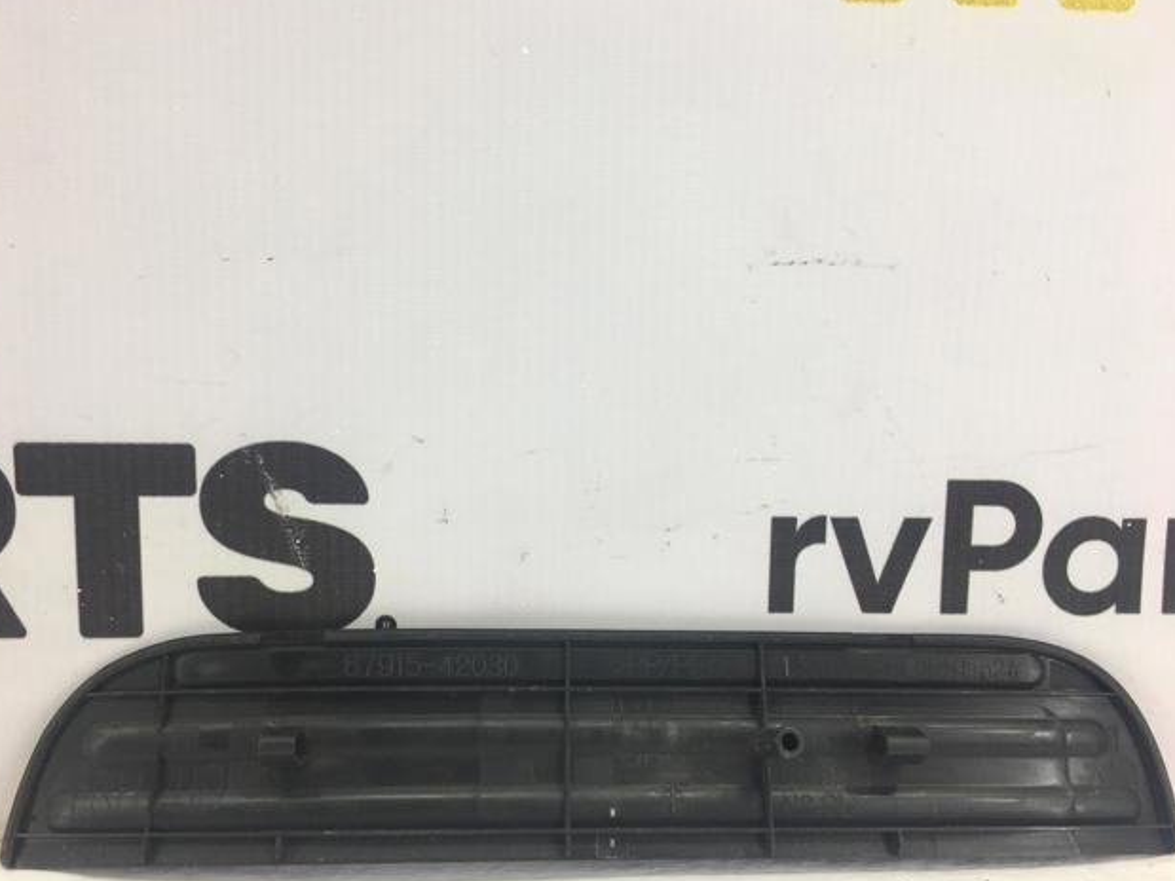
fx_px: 1018
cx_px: 579
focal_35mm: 30
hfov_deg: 60.0
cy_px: 433
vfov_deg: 46.8
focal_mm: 4.15
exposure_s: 1/50
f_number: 2.2
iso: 25
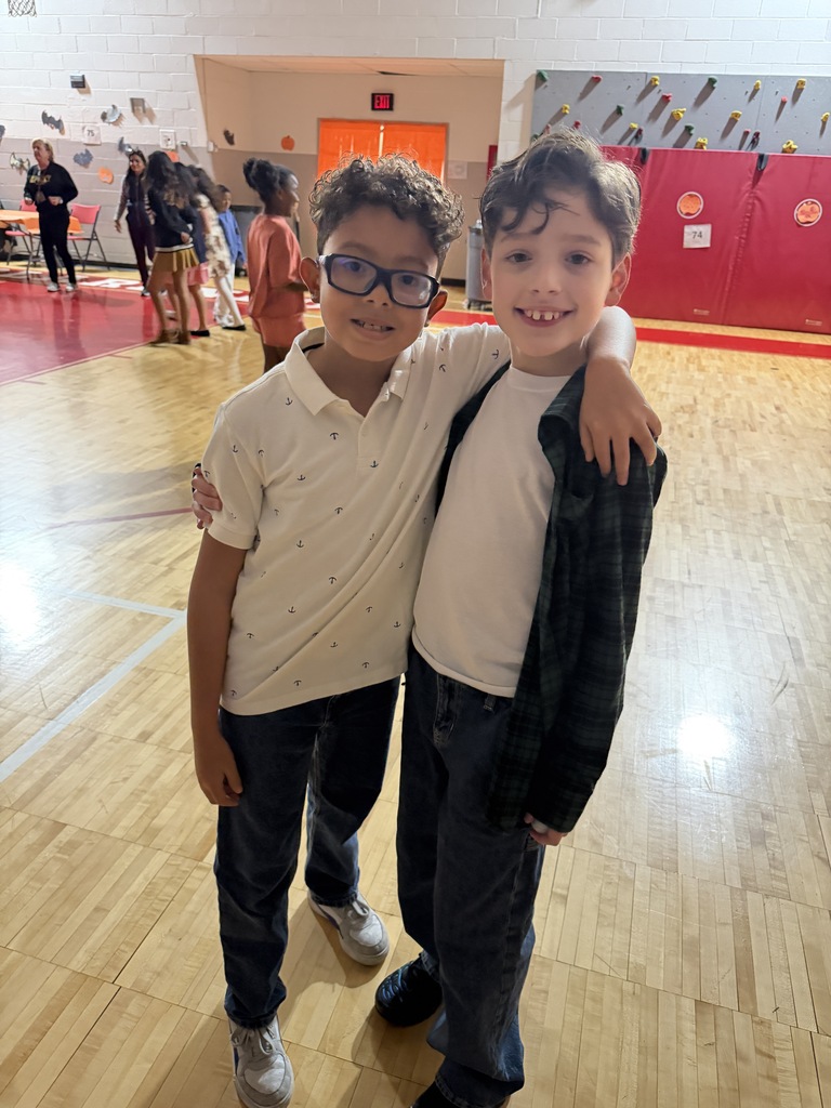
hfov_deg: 56.8
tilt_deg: -25.2
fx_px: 768
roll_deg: -3.8
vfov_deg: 71.6
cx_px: 416
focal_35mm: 24
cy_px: 554
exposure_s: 1/34
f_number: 1.78
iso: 1000
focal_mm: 6.76
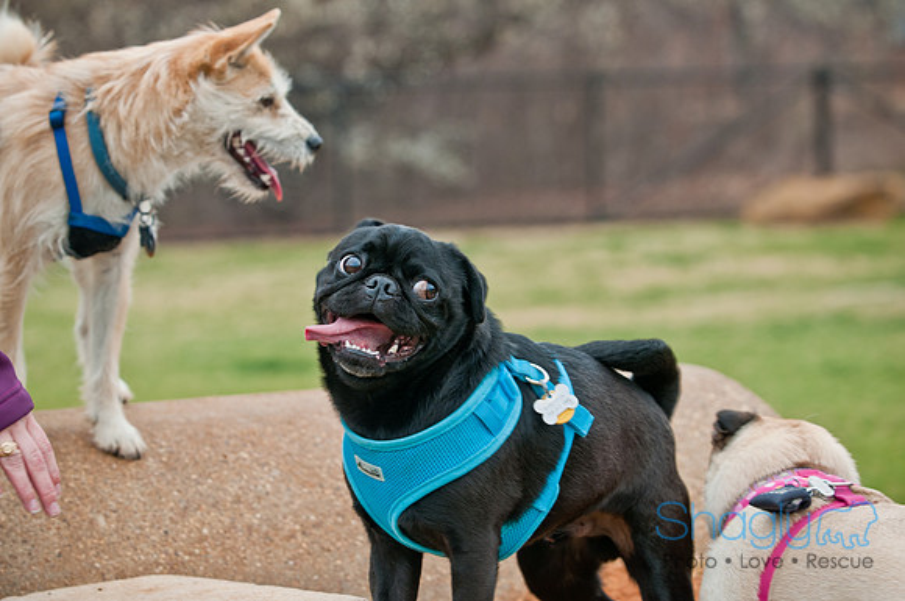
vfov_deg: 9.1
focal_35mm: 150
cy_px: 300
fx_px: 3766
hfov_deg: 13.7
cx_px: 452
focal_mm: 100
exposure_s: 1/250
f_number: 5
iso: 200
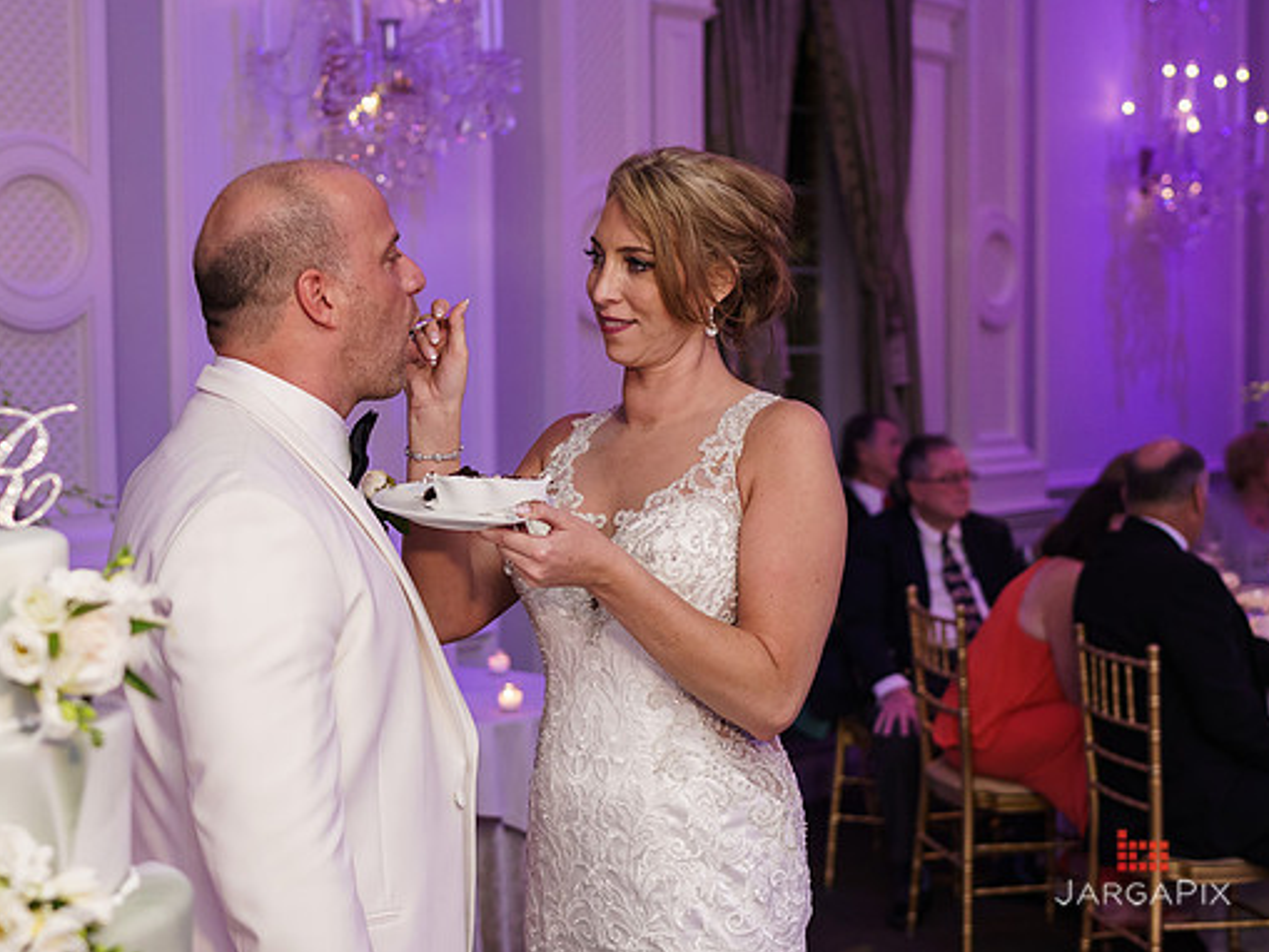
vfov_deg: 25.7
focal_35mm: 57
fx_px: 2090
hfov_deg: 33.7
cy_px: 477
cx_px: 571
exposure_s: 1/200
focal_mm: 35
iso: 1000
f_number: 2
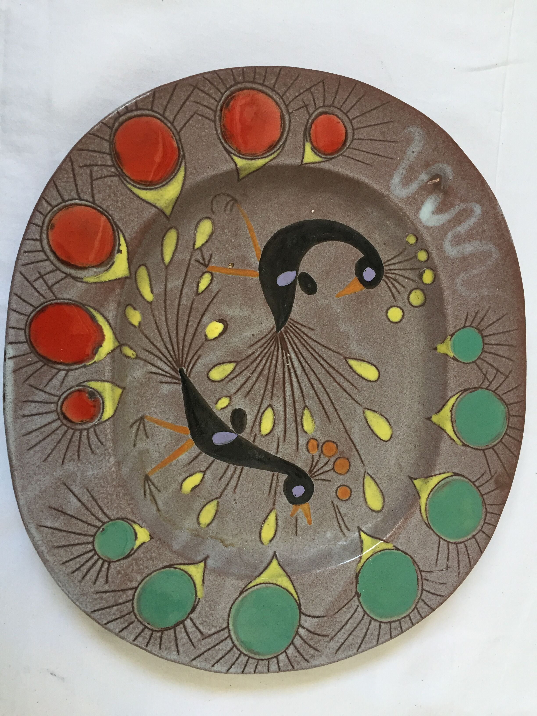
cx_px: 268
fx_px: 600
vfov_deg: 61.7
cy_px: 358
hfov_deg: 48.2
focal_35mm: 29
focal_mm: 4.15
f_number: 2.2
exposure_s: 1/33
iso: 64
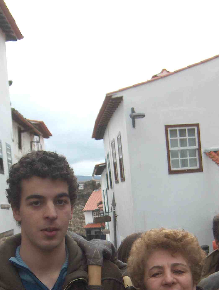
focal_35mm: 73
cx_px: 107
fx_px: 614
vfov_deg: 25.9
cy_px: 255
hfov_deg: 20.2
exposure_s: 1/162
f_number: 2.8
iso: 200
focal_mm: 8
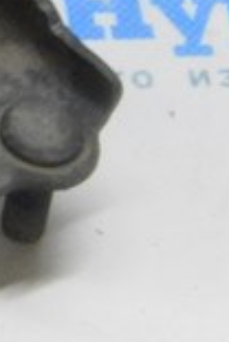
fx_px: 2909
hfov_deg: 4.4
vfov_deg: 6.5
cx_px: -366
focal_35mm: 306
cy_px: -376
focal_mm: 31
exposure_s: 1/15
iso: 6400
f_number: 20
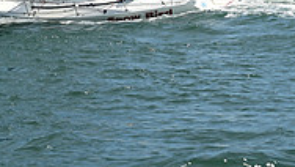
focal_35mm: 226
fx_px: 1769
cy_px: -284
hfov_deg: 9.5
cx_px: 26
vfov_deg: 5.2
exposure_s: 1/1000
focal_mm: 70
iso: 320
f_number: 7.1
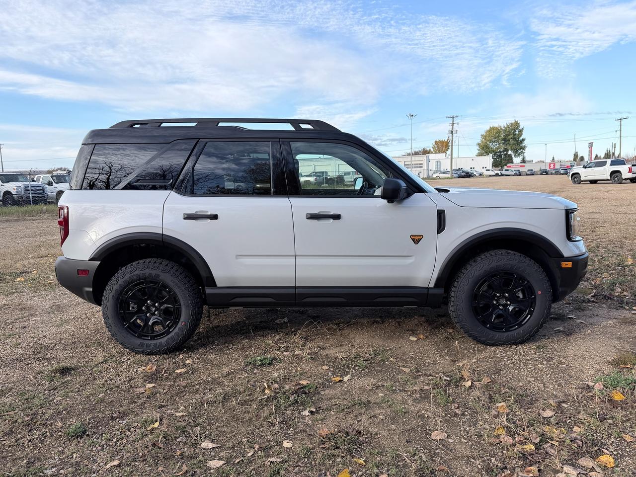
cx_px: 318
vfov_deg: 56.8
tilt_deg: -7.2
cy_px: 238
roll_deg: +0.9
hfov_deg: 71.6
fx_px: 441
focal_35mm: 24
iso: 80
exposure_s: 1/1855
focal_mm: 6.76
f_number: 1.78
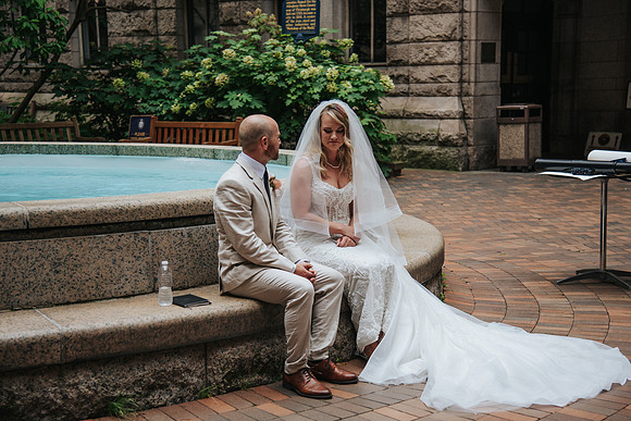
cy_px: 222
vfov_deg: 20.3
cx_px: 322
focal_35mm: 67
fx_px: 1177
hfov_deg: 30.0
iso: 180
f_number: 4
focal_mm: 62
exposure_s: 1/500
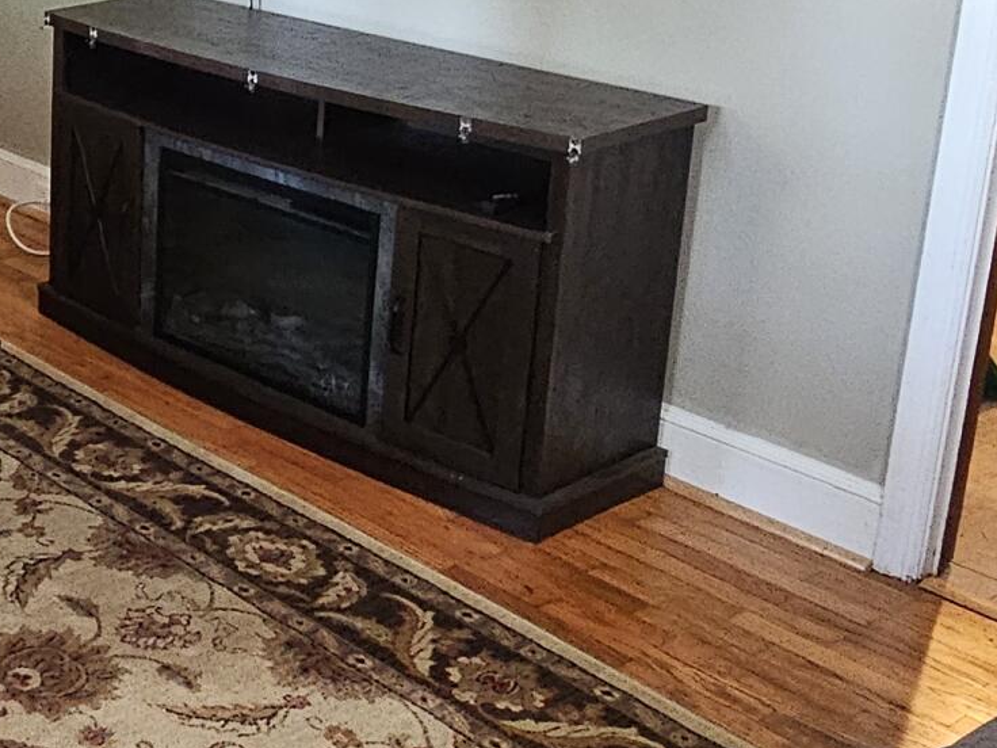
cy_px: 1
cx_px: -200
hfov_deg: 30.6
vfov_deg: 26.1
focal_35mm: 53
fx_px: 1526
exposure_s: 1/24
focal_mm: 2.2
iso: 800
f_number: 2.2
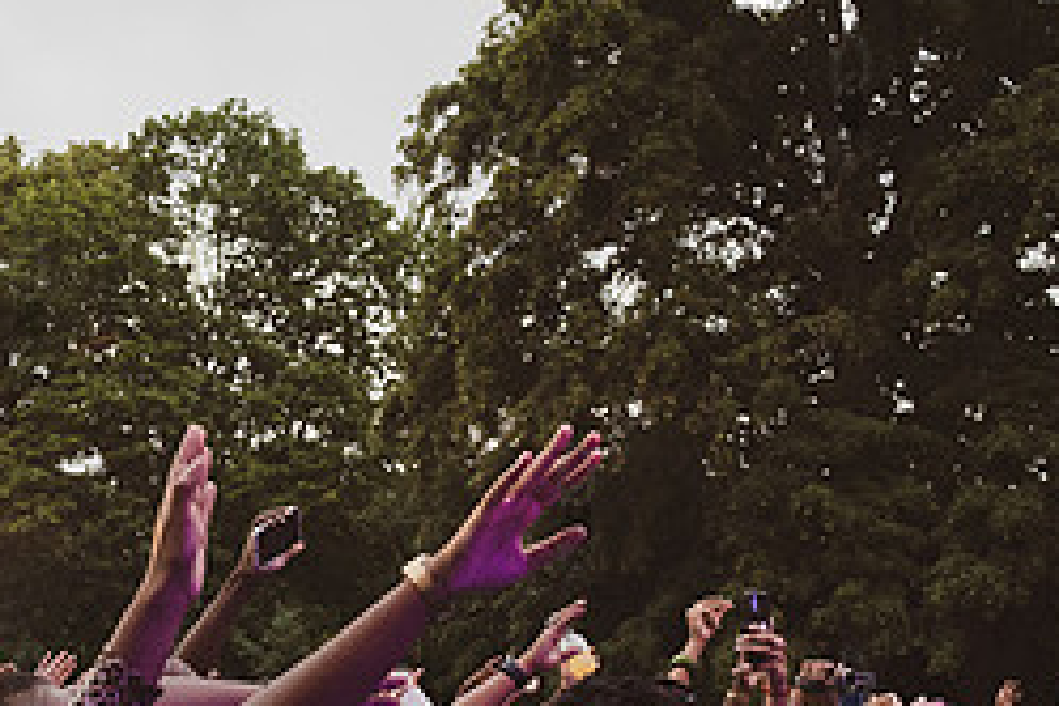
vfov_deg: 20.8
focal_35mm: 63
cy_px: 712
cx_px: 26
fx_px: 1853
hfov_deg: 29.9
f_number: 4
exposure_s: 1/800
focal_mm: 27
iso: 4000
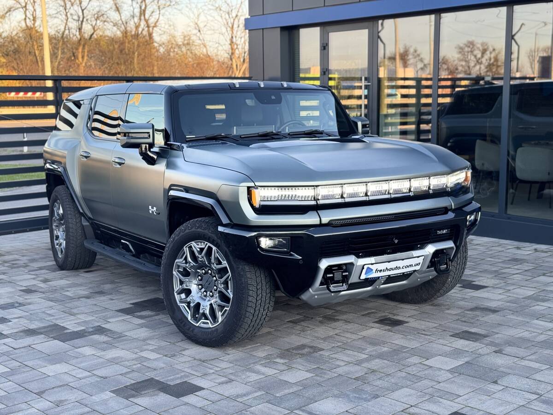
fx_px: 767
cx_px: 276
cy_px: 208
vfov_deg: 30.3
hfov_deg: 39.7
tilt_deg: -8.5
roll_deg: +0.5
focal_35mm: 48
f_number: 1.78
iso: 64
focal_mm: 6.76
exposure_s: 1/301
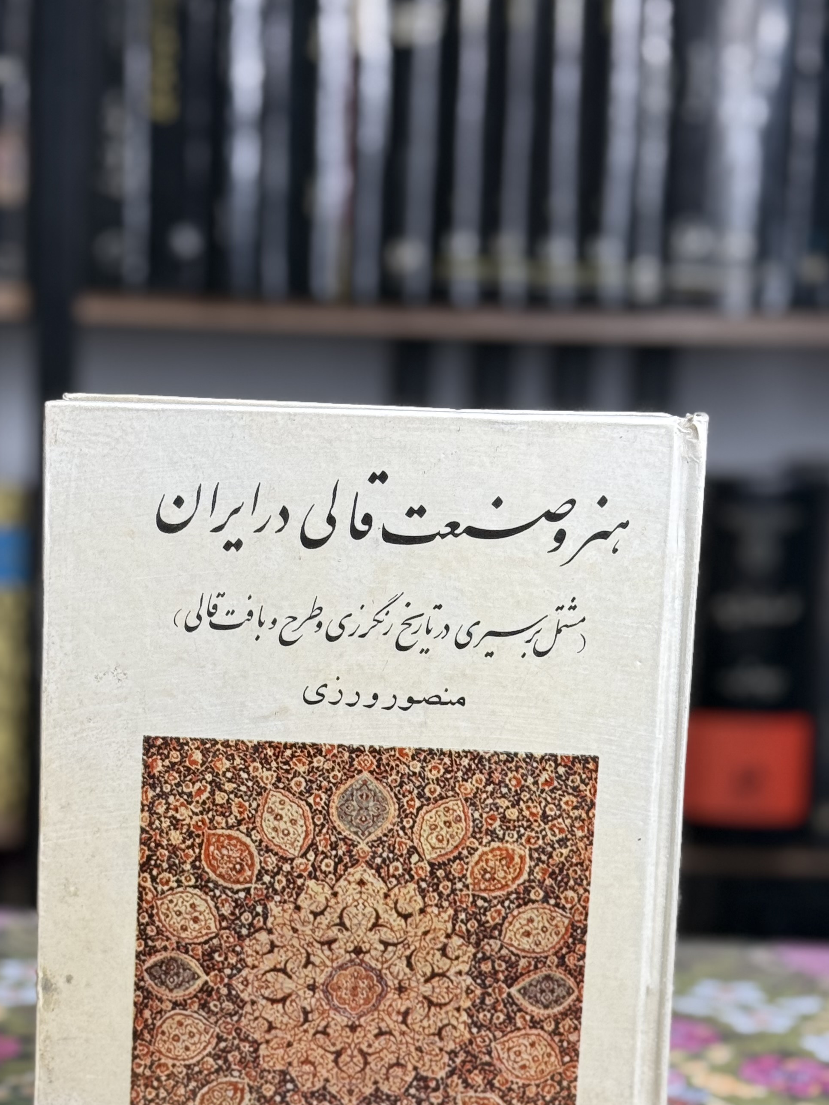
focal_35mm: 75
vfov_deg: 26.0
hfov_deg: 19.6
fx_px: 2395
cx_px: 357
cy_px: 650
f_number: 1.78
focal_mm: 6.76
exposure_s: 1/100
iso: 64
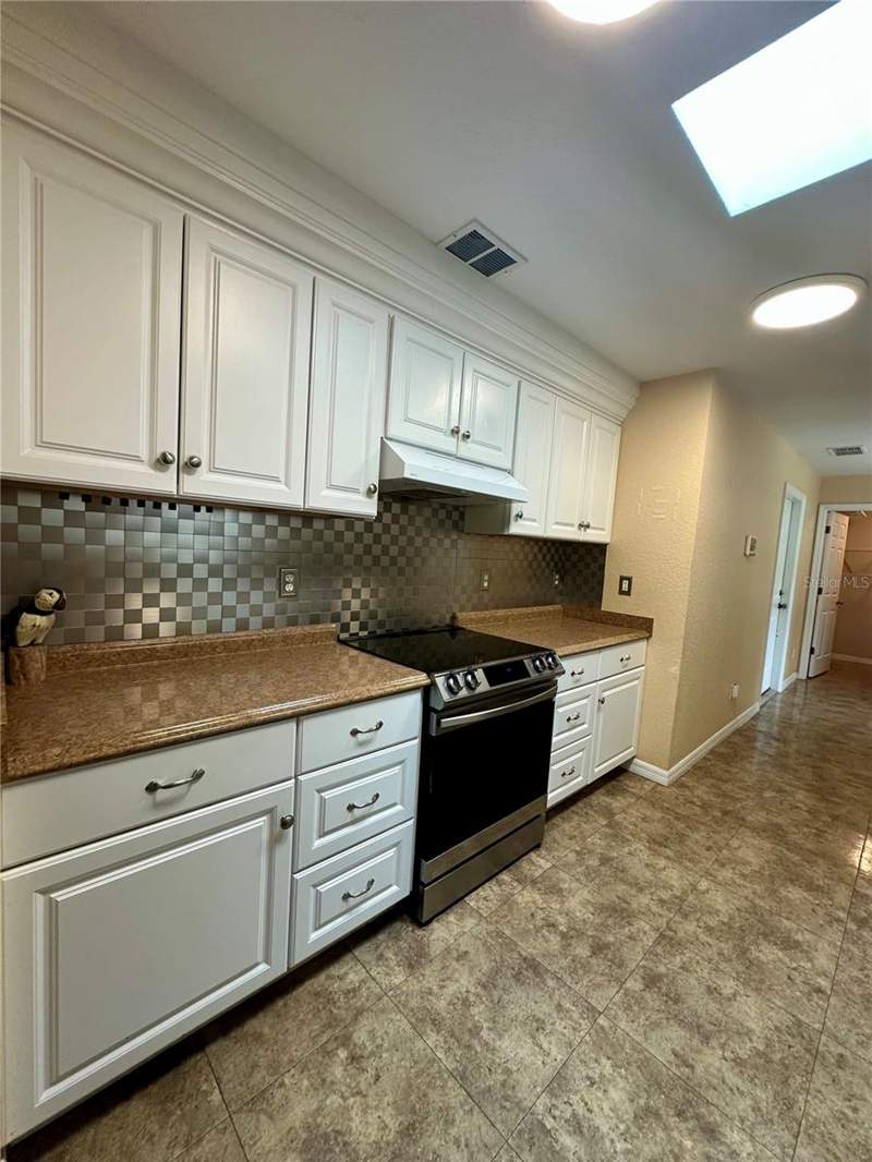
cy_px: 581
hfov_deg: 85.7
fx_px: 470
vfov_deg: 102.1
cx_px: 436
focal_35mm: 14
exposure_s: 1/120
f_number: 2.2
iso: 200
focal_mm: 2.22
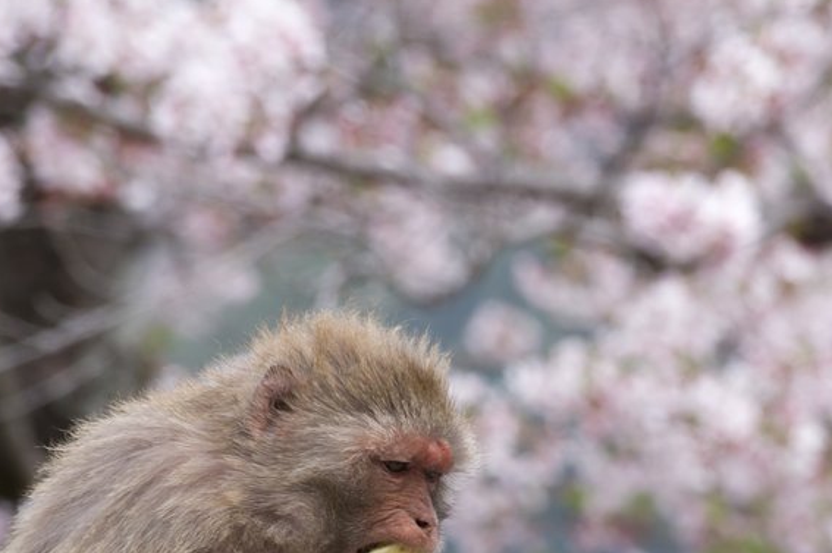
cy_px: 373
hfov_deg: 2.5
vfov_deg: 1.7
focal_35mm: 813
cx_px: 621
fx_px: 18773
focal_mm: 300
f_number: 10
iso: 100
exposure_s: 1/125
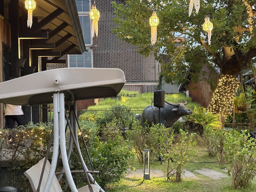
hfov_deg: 36.8
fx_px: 385
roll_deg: +1.6
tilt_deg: +2.6
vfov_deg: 28.0
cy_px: 96
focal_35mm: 52
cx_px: 128
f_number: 1.6
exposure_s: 1/25
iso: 400
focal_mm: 5.96
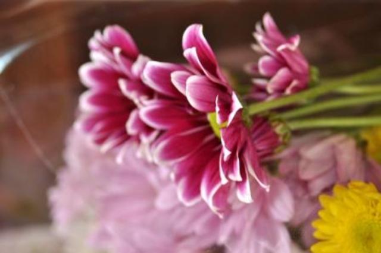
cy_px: 126
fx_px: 1269
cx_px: 190
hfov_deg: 17.1
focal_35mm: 120
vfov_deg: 11.4
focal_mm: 80
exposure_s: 1/100
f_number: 5.6
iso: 400
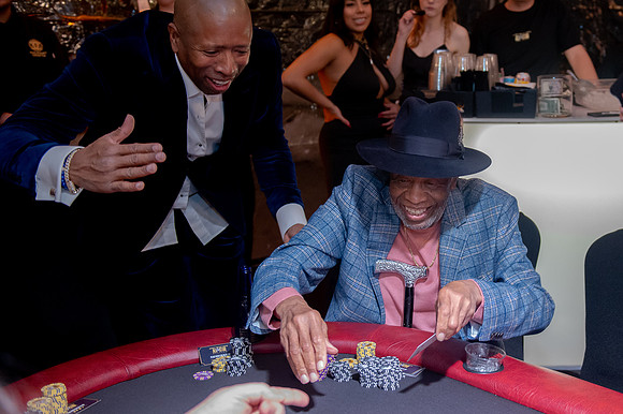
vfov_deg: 27.0
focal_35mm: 50
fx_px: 865
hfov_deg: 38.7
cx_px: 463
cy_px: 187
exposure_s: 1/125
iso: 3200
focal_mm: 32
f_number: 3.2
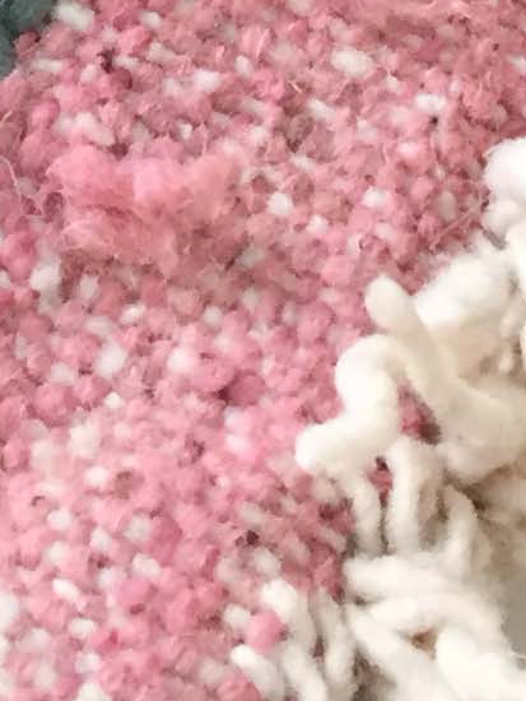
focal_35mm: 172
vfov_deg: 10.6
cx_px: -306
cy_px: -642
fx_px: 3482
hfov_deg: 8.4
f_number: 2.2
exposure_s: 1/33
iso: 50
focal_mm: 4.15
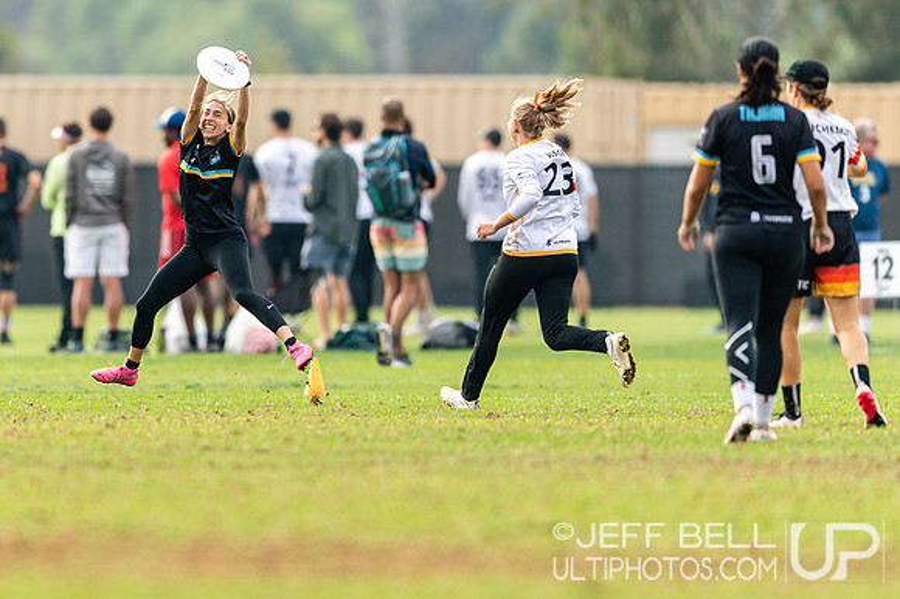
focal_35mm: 813
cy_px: 232
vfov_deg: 1.7
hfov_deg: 2.5
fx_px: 20321
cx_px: 227
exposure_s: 1/1000
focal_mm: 400
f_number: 2.8
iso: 200
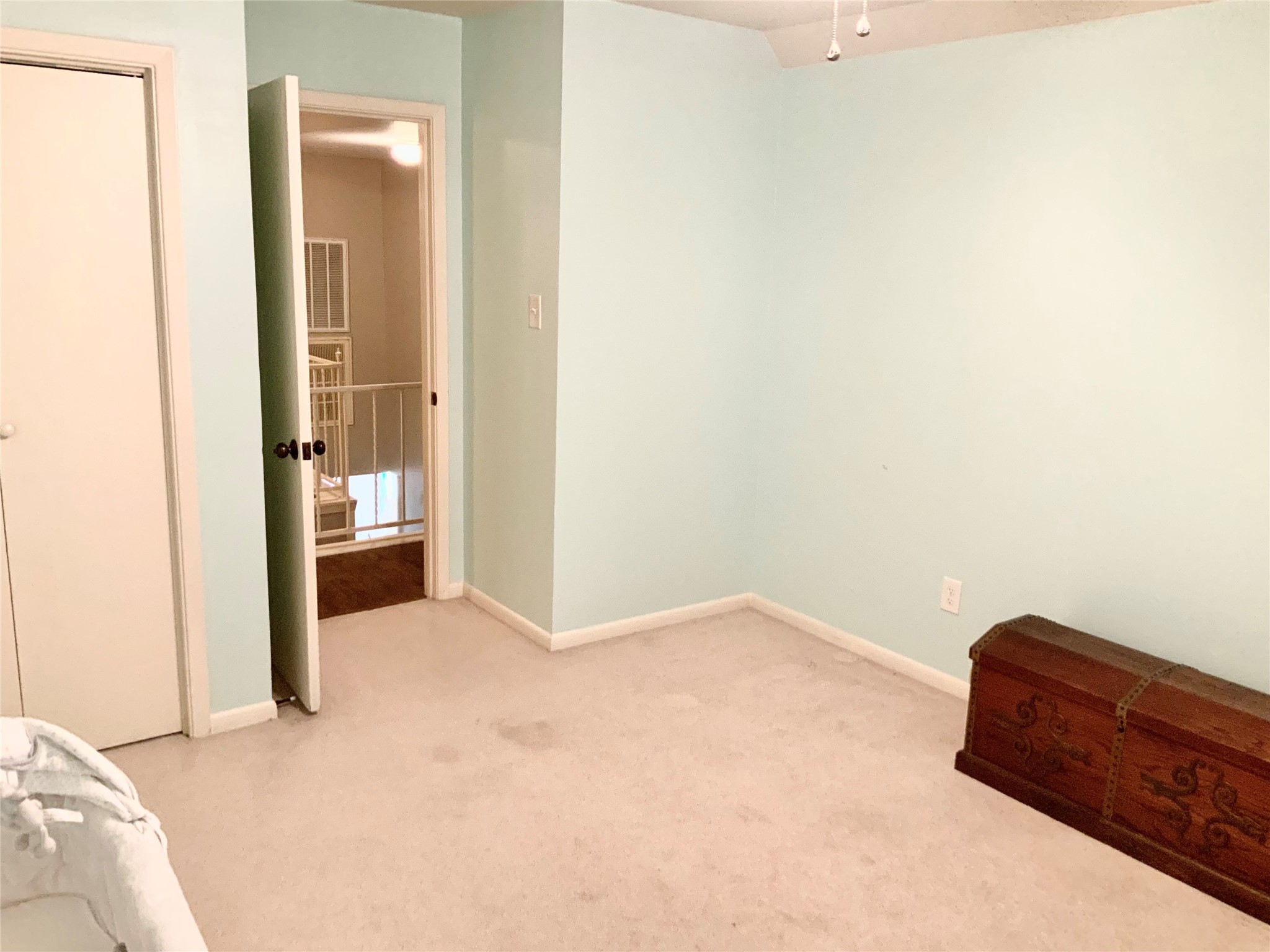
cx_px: 635
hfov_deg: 61.7
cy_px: 476
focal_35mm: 29
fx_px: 1064
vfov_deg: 48.2
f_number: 1.8
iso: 250
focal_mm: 3
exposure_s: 1/60
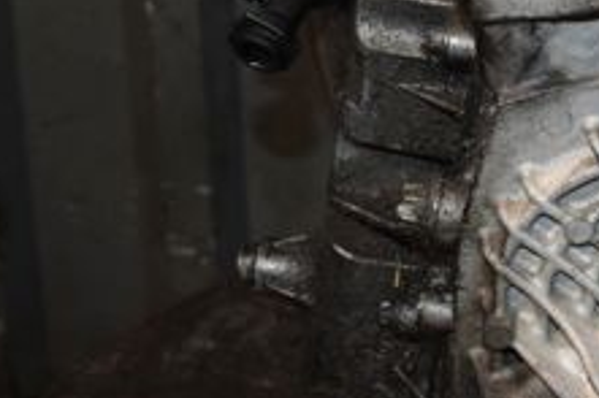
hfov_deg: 16.7
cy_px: 171
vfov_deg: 12.1
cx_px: 854
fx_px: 1879
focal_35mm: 113
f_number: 5
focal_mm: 26
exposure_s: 1/60
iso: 800
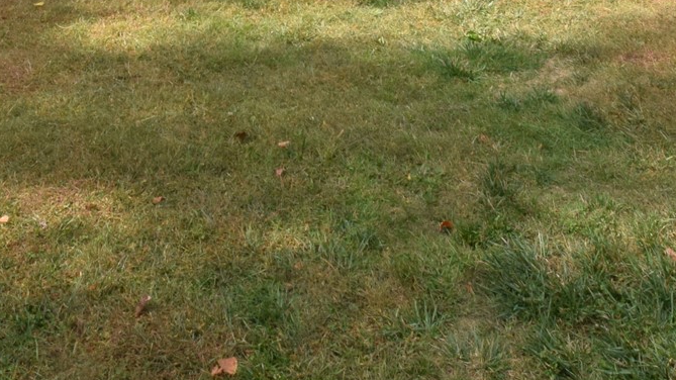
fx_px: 914
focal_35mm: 51
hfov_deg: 40.4
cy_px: -334
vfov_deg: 17.9
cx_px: 263
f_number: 16
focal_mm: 10
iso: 320
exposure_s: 1/200
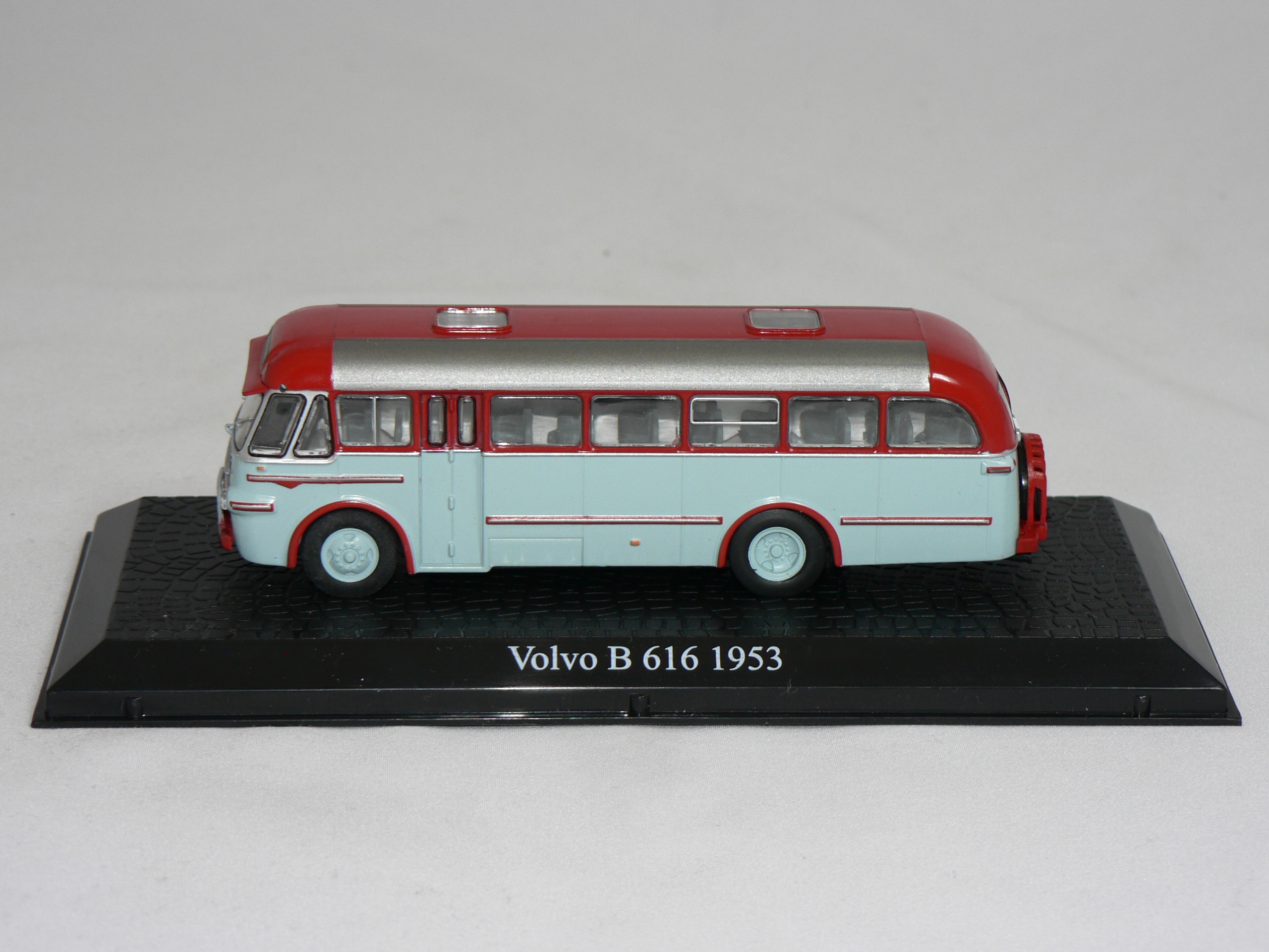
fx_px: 3813
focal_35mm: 104
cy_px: 476
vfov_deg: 14.2
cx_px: 634
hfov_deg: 18.9
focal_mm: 17.3
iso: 80
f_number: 3.2
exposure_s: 1/60
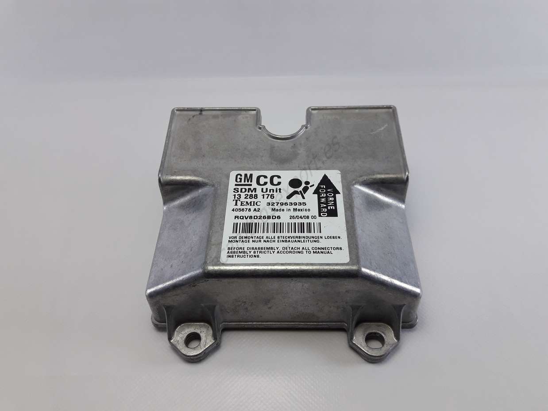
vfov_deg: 49.7
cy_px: 206
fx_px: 443
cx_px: 274
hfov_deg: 63.5
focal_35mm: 28
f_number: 1.9
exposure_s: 1/100
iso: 64
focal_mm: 3.7
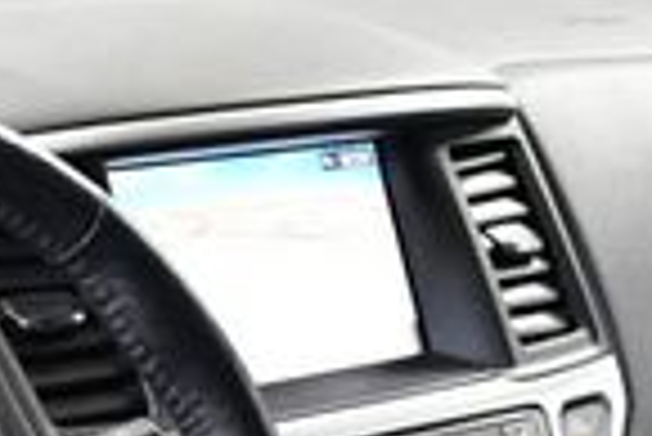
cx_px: 108
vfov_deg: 8.5
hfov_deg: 12.8
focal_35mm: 159
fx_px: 2883
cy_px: 665
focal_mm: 18
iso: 3200
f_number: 3.5
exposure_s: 1/100
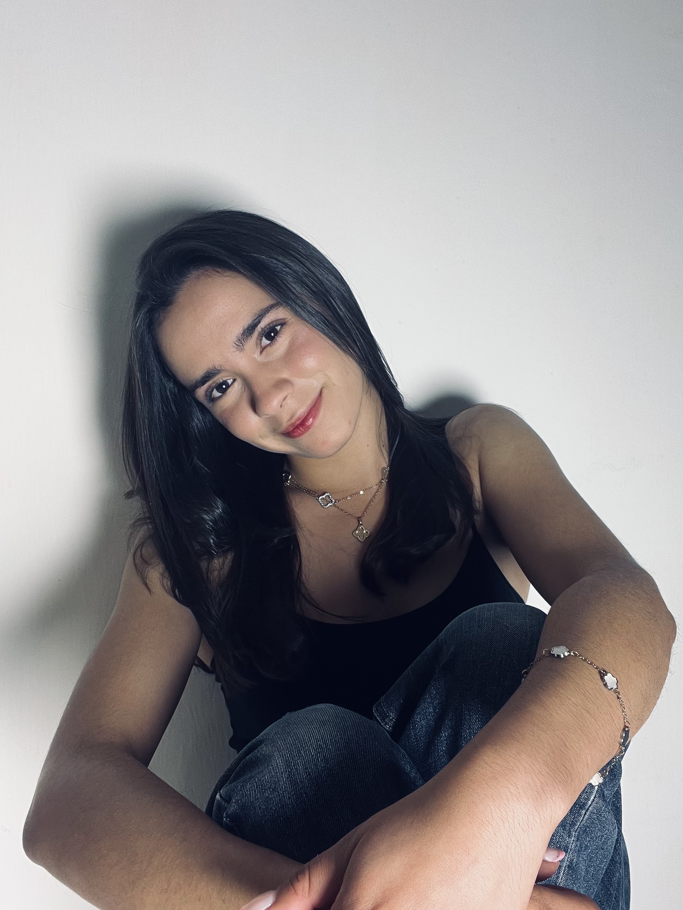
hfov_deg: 45.4
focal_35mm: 31
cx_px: 350
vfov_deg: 58.3
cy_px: 446
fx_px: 816
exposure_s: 1/50
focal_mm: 2.71
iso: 80
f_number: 2.2
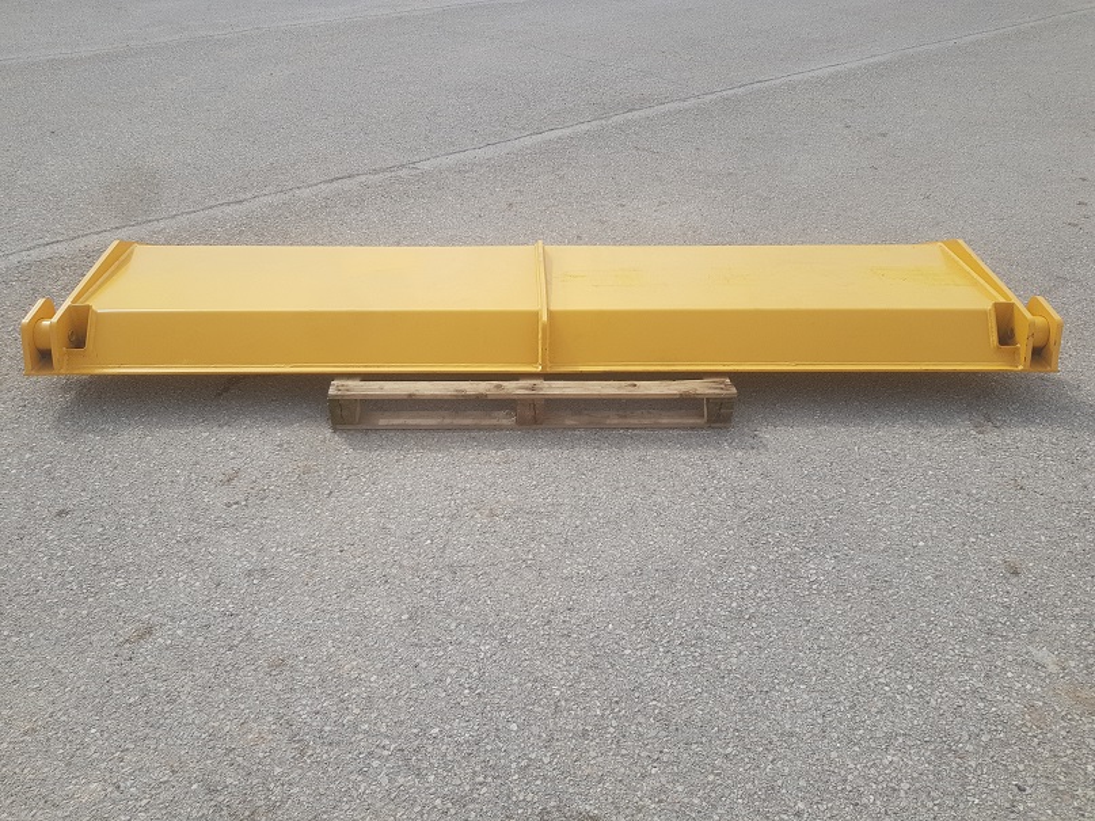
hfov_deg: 67.3
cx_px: 548
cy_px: 410
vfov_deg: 53.1
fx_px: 822
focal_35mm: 26
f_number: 1.7
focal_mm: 4.2
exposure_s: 1/1216
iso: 40
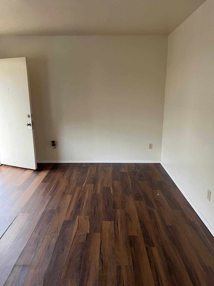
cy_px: 143
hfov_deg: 53.1
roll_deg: +0.7
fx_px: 214
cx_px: 107
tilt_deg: -11.5
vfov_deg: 67.3
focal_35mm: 26
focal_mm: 5.7
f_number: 1.5
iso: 125
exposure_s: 1/60
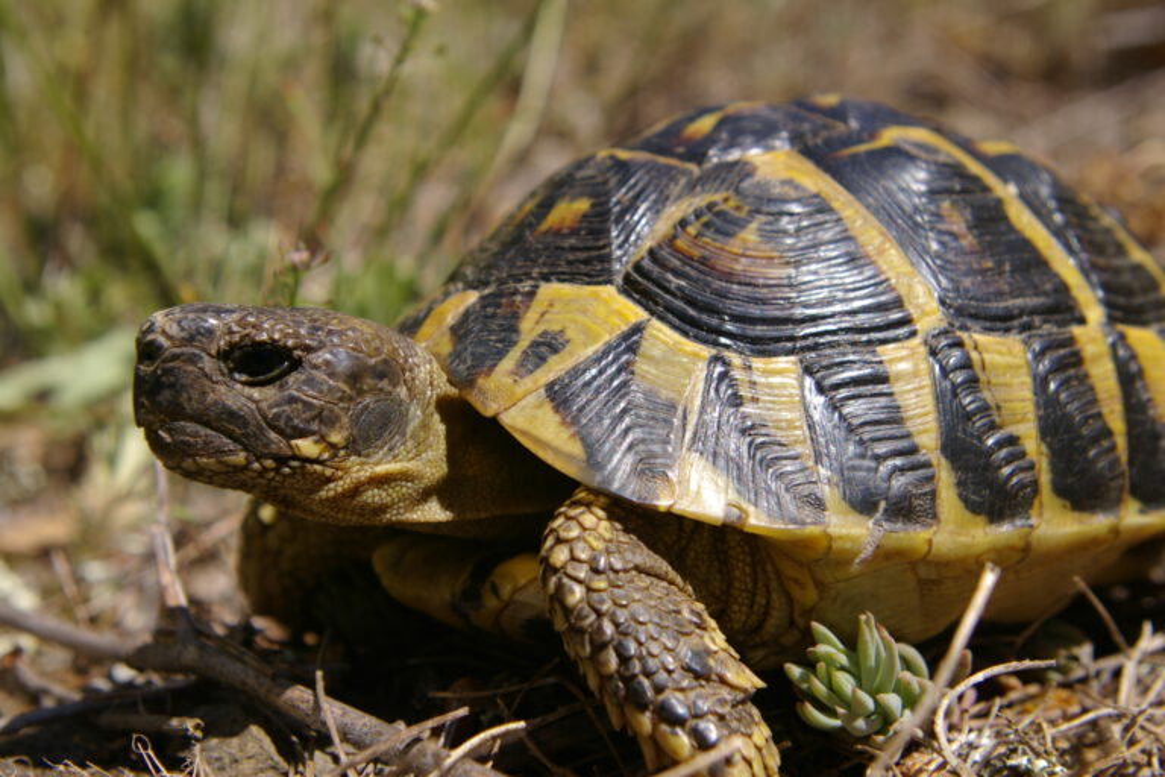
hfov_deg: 40.0
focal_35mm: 50
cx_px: 582
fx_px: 1602
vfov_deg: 27.3
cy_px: 388
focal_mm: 33
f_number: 8
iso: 200
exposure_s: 1/350
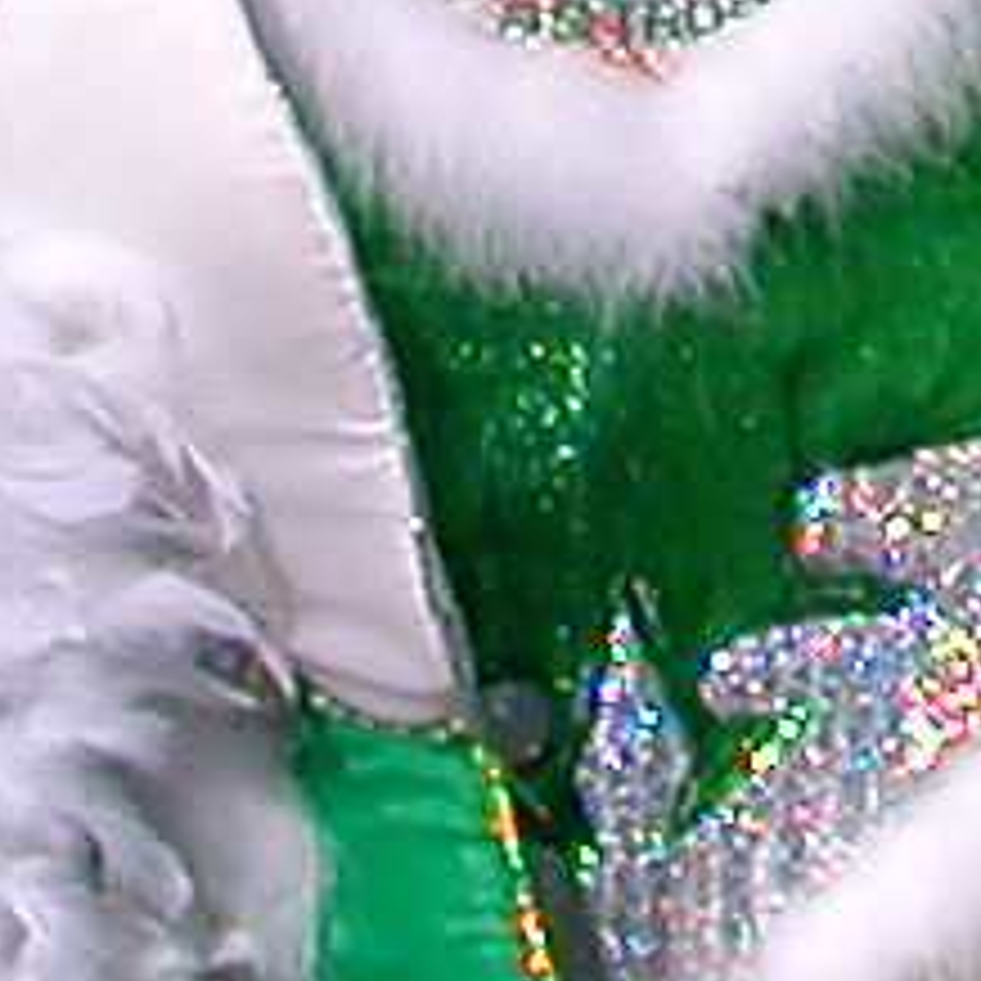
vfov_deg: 7.0
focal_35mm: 240
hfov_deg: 7.0
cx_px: 2066
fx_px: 7695
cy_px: -1138
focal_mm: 5.6
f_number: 4.5
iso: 100
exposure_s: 1/1297
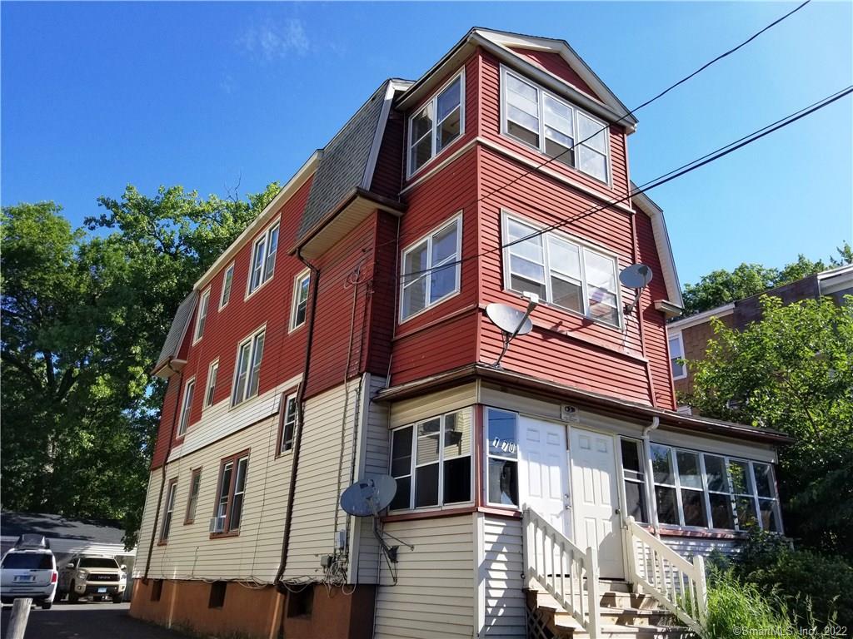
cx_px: 426
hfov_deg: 67.3
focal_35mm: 26
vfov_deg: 53.1
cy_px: 320
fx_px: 641
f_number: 1.7
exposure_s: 1/1536
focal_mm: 4.3
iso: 50
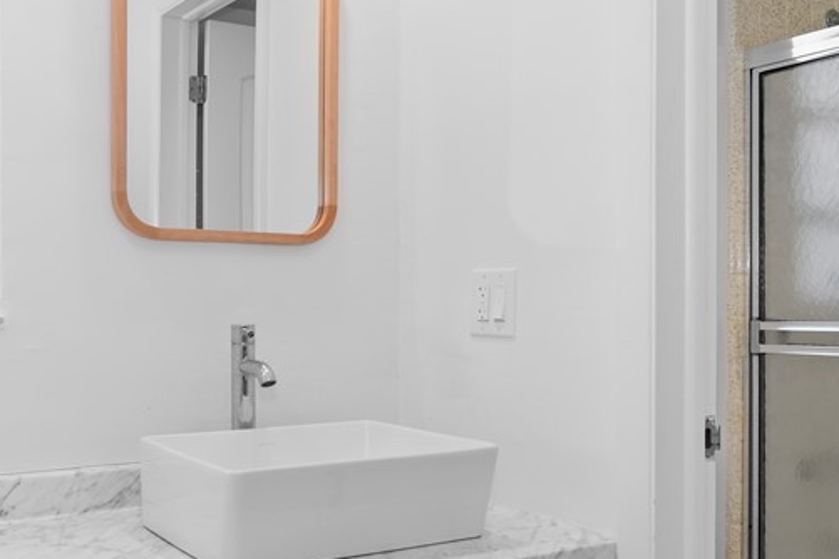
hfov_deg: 49.3
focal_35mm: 39
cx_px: 350
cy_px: 315
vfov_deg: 34.2
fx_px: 909
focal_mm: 12
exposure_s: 1/25
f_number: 8
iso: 200
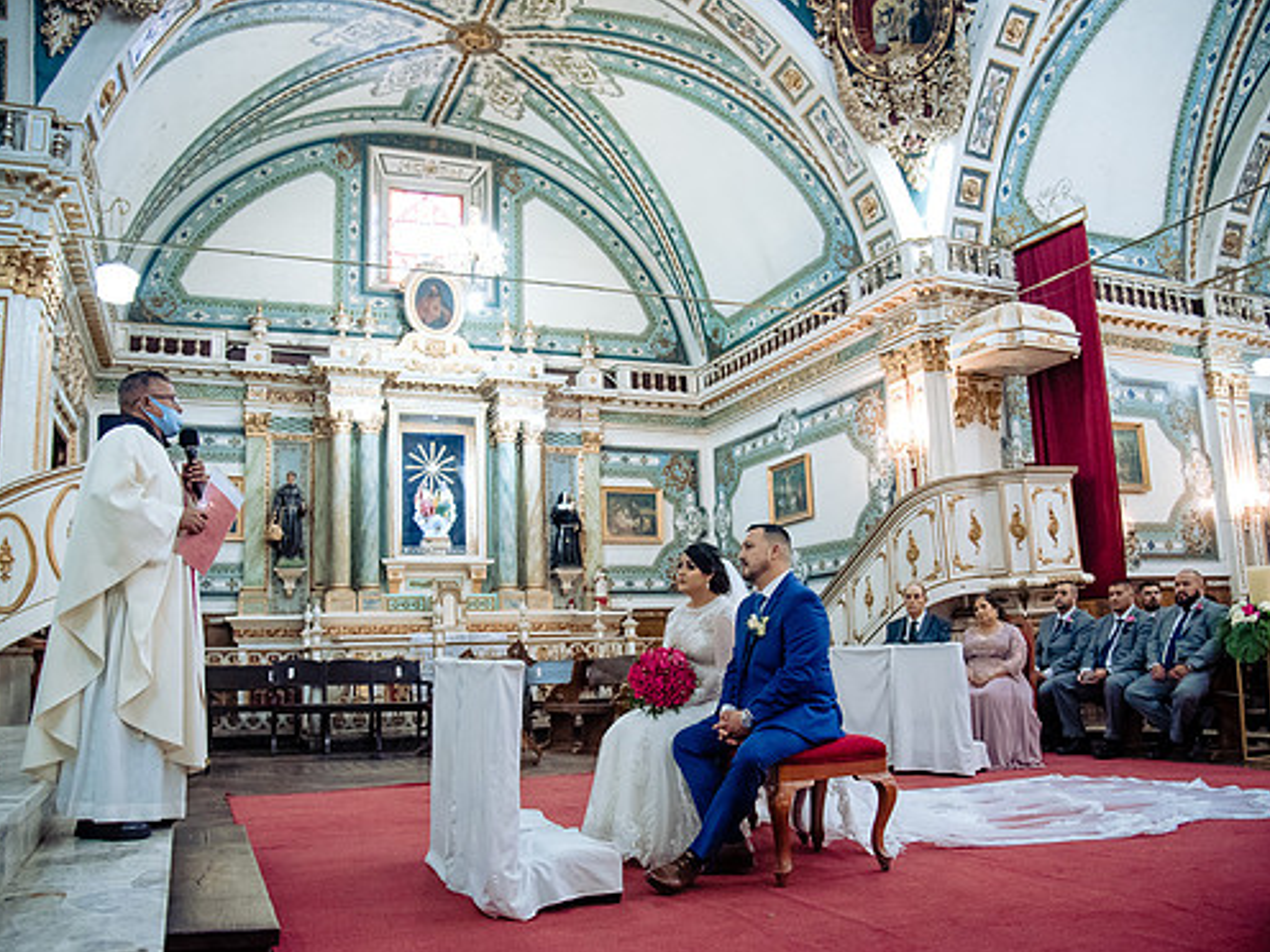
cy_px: 488
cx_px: 645
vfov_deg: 51.3
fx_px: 991
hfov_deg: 65.3
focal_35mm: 27
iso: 5000
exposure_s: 1/160
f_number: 4
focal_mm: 24
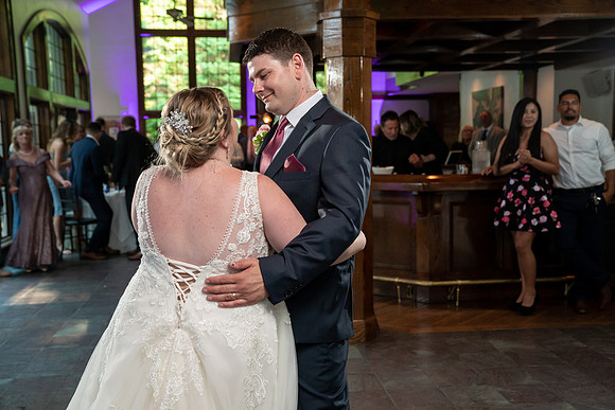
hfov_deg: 45.4
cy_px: 205
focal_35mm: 43
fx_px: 735
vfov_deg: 31.2
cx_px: 308
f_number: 4
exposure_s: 1/200
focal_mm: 43
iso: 2000
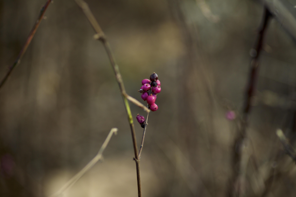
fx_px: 855
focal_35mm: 104
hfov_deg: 19.6
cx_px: 152
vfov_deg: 13.2
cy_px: 96
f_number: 3.5
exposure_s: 1/400
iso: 320
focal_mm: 100
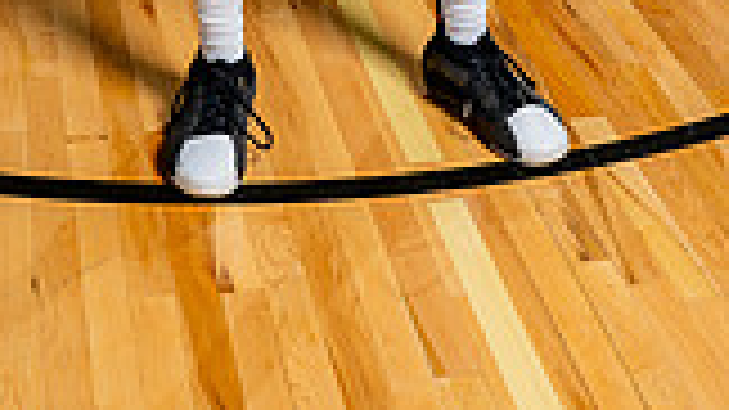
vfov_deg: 10.9
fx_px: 1797
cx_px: 310
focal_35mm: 93
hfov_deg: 22.9
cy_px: -599
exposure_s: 1/250
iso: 250
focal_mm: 32
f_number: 5.6
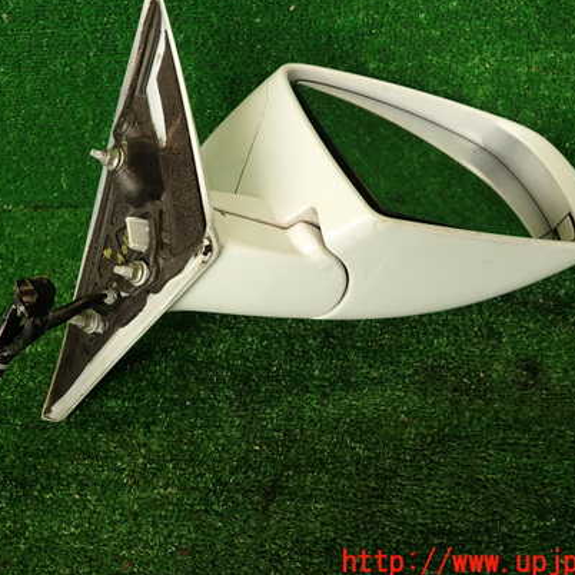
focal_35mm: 33
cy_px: 259
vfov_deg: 49.7
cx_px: 236
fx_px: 620
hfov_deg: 49.5
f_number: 2
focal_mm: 4.5
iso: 100
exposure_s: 1/80
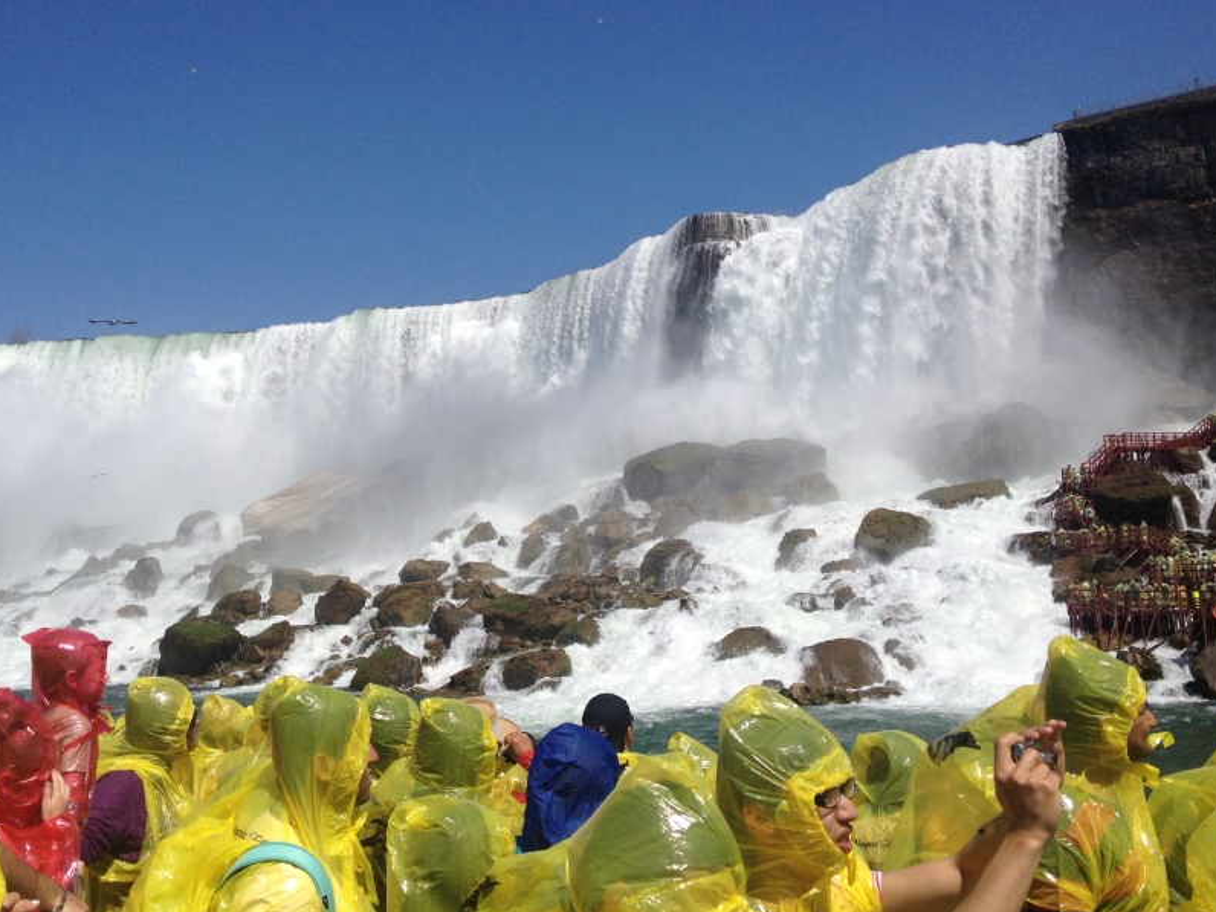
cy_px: 365
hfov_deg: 41.9
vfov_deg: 32.1
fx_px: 1581
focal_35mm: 45
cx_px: 504
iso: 50
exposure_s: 1/3953
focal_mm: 4.28
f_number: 2.4
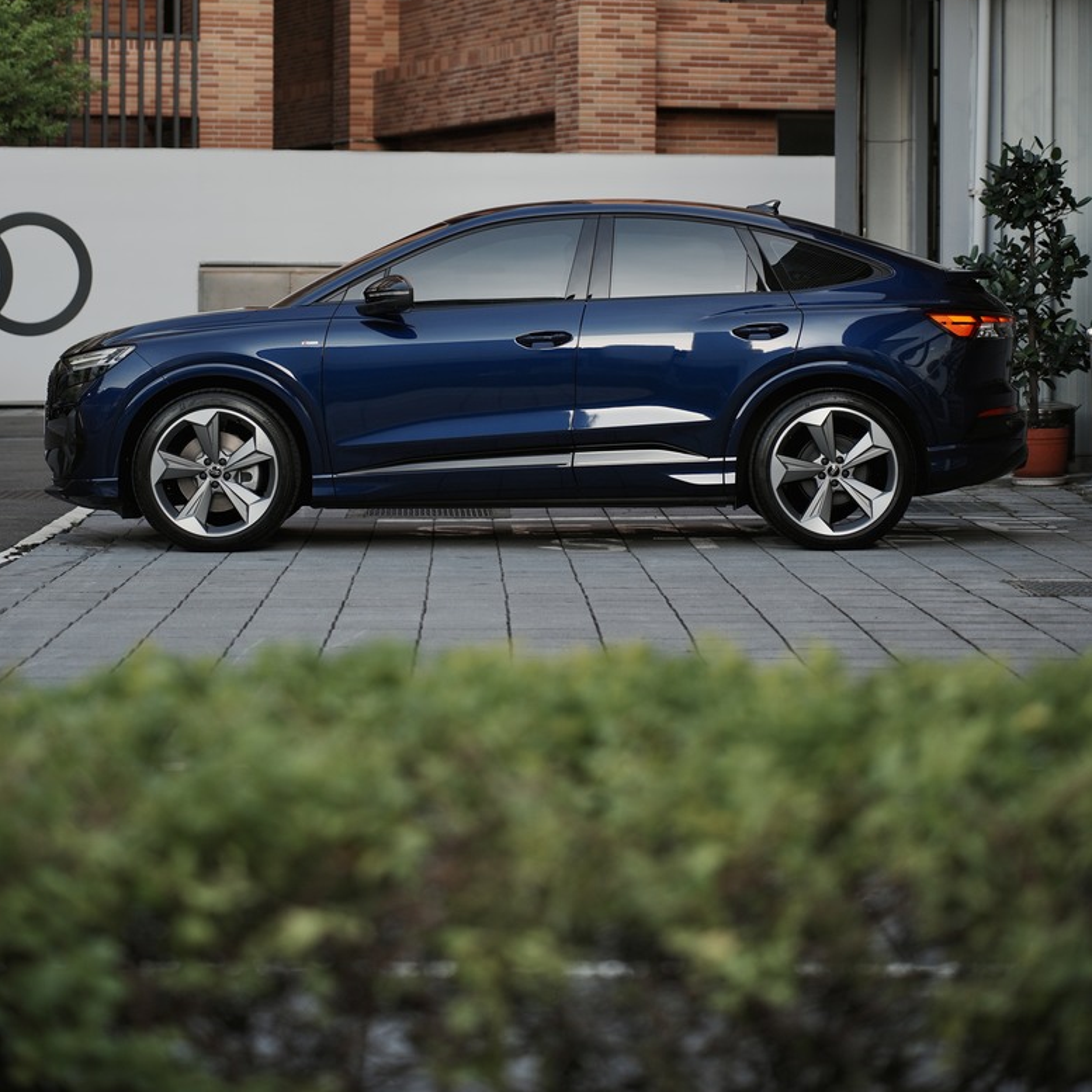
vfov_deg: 18.0
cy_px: 284
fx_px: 3426
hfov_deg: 18.1
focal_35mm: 96
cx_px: 547
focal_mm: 75
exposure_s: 1/640
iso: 100
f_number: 2.8
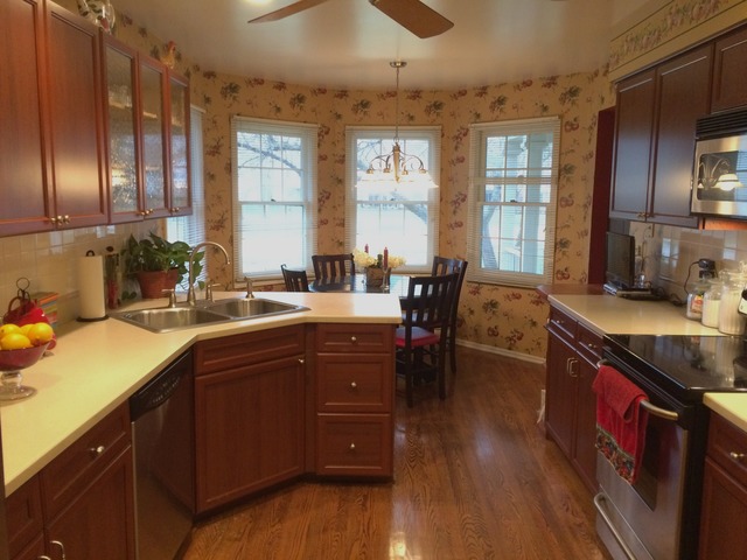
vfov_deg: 48.2
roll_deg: -0.2
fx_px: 626
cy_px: 280
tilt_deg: -9.1
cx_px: 374
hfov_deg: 61.7
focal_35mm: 29
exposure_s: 1/30
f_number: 2.2
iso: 320
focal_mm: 4.15
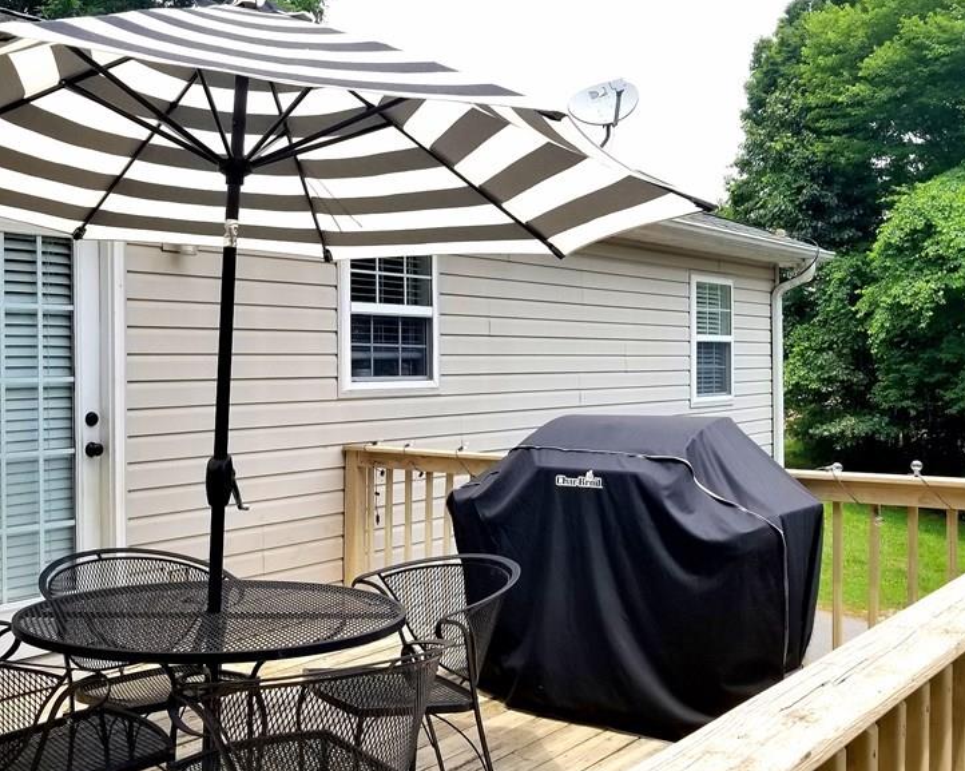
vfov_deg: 41.1
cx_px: 341
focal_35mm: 36
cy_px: 418
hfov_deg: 49.6
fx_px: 1028
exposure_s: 1/1324
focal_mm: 4.25
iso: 50
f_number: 1.7
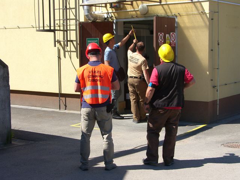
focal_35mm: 65
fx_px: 451
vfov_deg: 22.6
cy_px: 90
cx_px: 120
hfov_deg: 29.8
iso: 50
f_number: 5
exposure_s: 1/320
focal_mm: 16.7
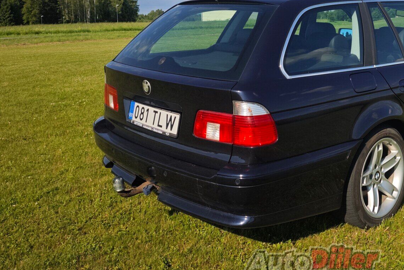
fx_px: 460
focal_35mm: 41
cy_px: 50
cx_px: 312
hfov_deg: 45.5
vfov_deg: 31.7
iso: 50
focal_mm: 6.55
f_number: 1.6
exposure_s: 1/3606
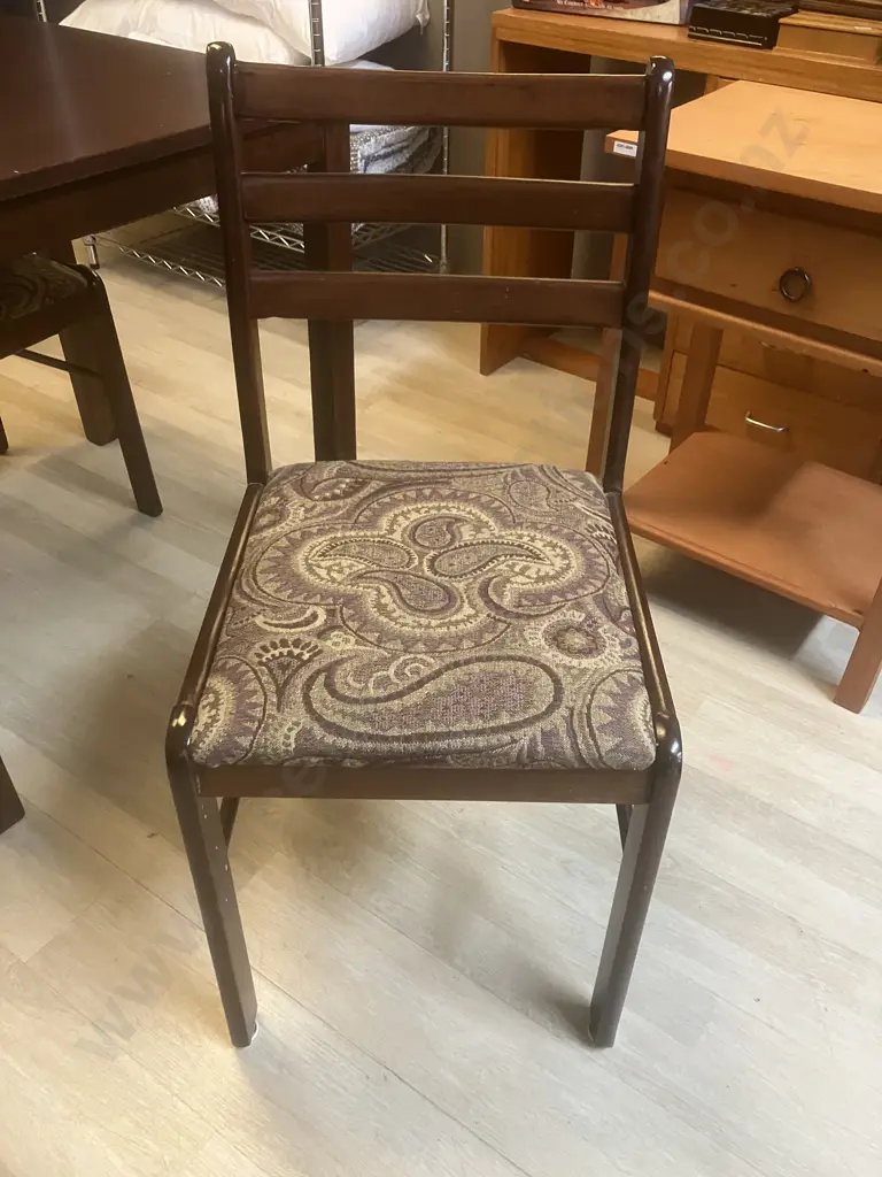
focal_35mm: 28
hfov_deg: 49.7
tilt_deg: -38.2
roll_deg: -1.6
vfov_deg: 63.4
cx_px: 441
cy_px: 588
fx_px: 951
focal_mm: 3.99
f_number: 1.8
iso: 320
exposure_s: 1/50
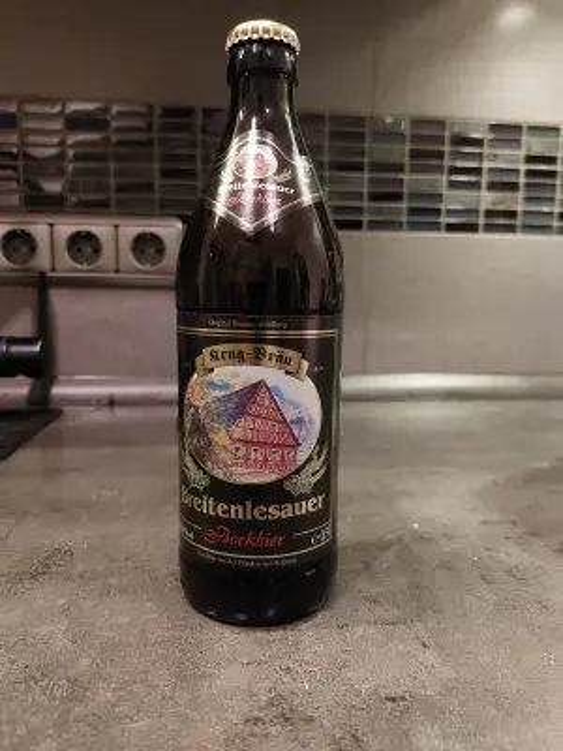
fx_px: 520
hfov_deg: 56.8
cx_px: 282
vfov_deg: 71.6
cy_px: 376
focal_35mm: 24
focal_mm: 5.23
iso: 1000
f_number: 1.8
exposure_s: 1/25
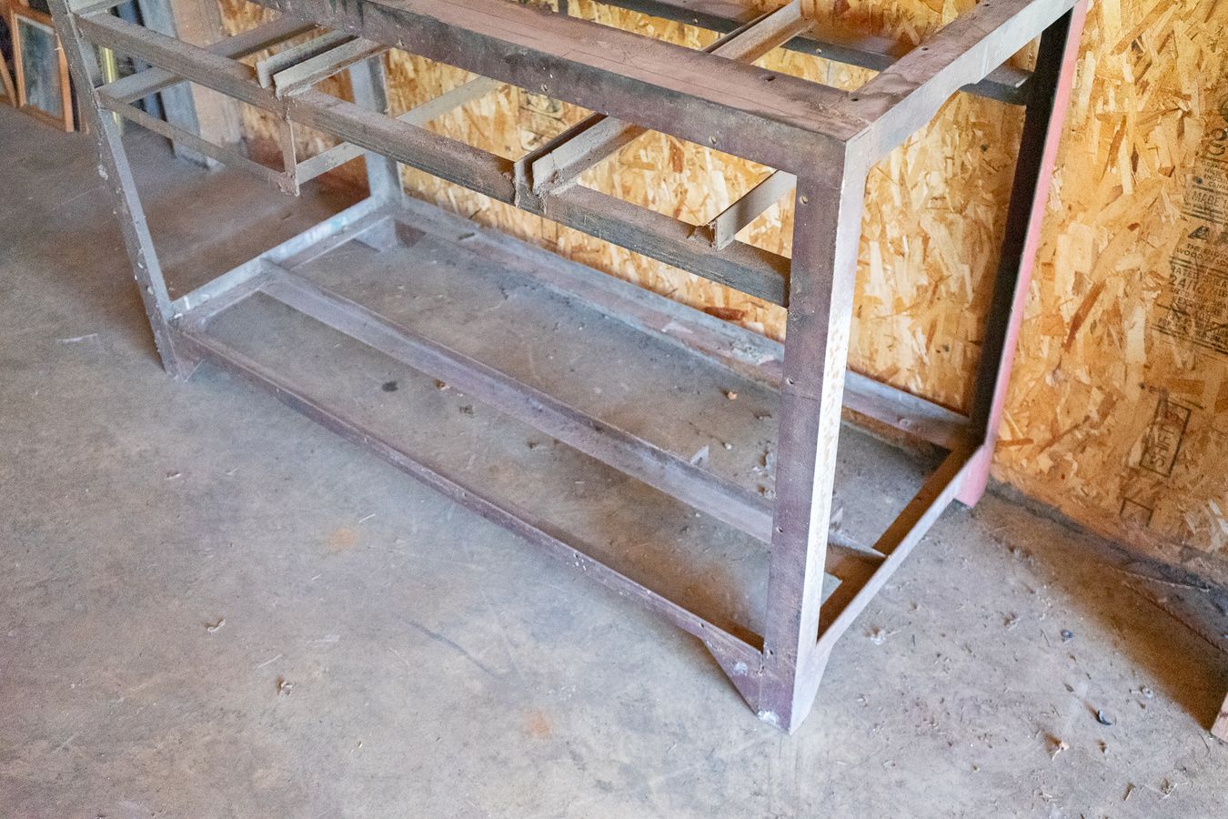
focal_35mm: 35
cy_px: 410
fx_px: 1194
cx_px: 614
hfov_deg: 54.4
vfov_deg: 37.9
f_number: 4
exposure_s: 1/160
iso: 6400
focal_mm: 35
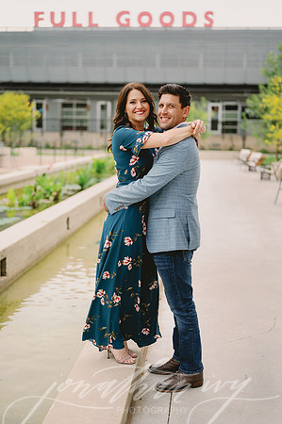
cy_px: 212
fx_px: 589
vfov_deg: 39.6
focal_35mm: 50
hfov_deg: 26.9
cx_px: 141
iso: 100
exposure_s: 1/640
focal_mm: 50
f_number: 2
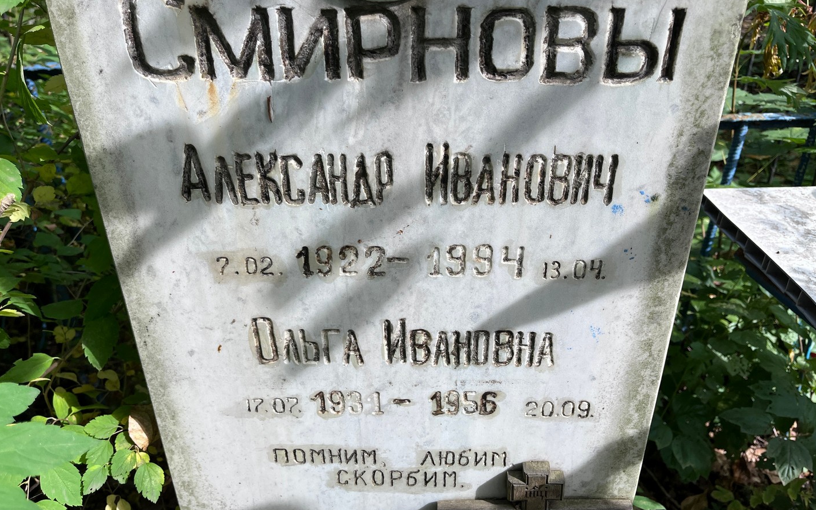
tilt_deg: -32.1
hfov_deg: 66.5
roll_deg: +1.0
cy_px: 236
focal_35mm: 28
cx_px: 407
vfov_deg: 44.5
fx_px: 623
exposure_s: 1/714
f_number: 1.6
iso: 50
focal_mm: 5.1
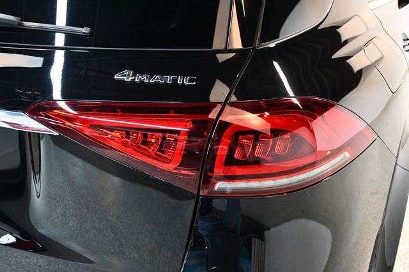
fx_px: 443
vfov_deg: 34.2
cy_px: 136
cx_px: 204
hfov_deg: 49.6
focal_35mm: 39
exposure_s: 1/60
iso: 4000
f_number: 3.8
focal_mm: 26
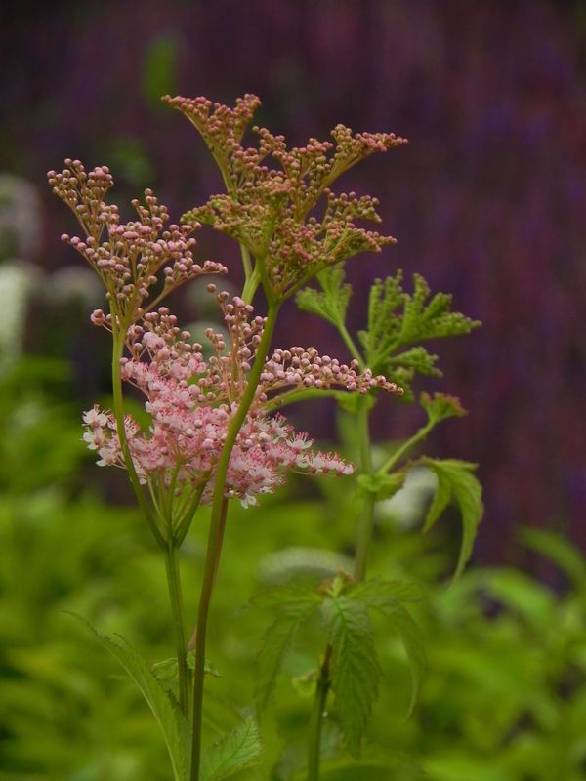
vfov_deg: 5.9
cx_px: 293
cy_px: 390
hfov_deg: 4.4
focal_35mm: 337
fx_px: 7607
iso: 160
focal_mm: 59.9
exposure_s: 1/125
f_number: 5
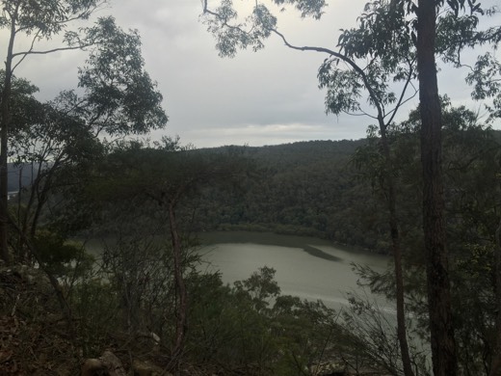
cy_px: 188
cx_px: 250
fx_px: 420
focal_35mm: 29
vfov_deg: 48.2
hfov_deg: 61.7
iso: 32
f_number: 2.2
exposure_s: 1/275
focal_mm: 4.15
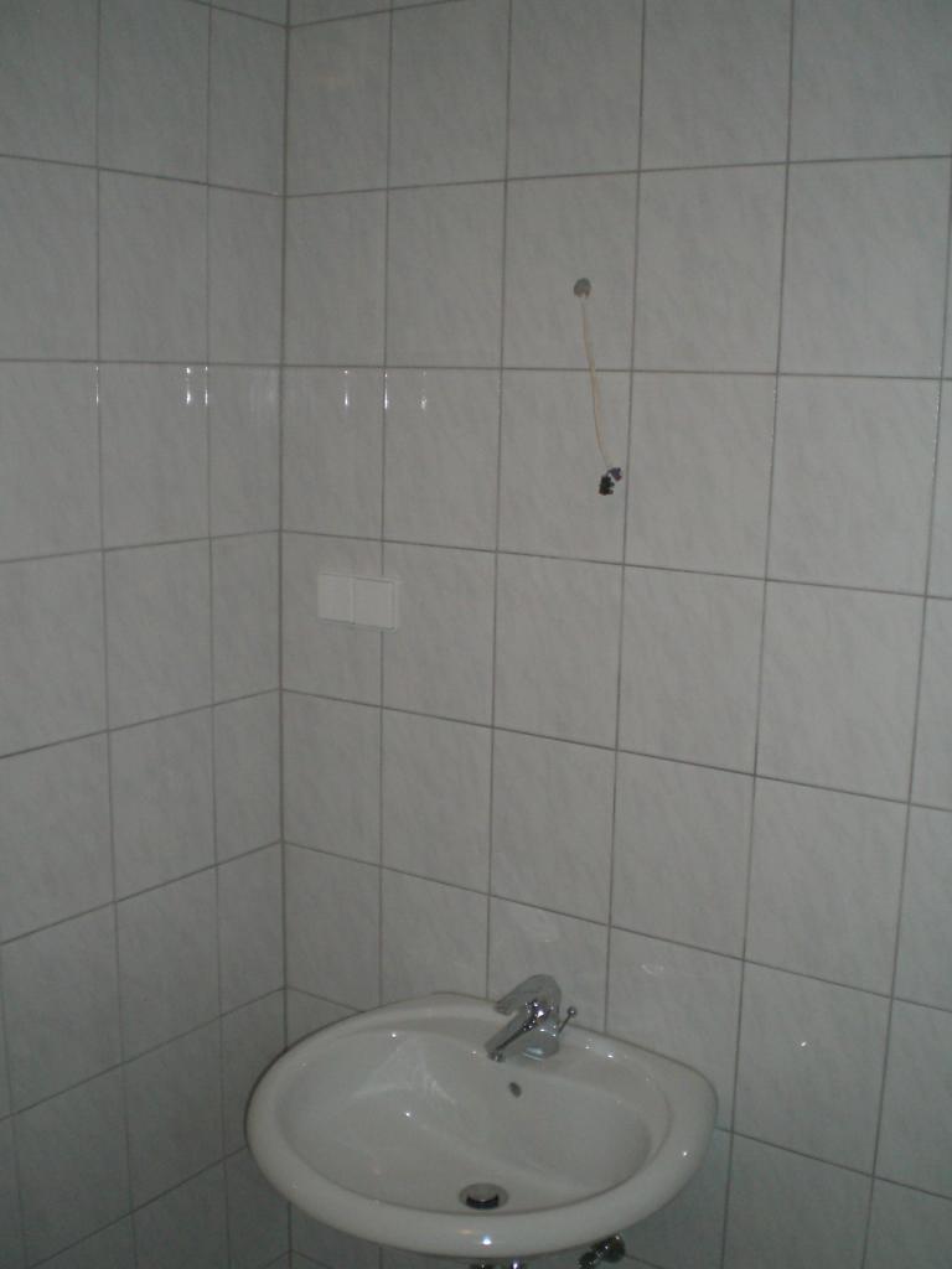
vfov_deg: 49.0
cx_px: 476
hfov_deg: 37.7
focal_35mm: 38
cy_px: 634
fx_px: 1393
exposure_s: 1/60
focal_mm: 6.3
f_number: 3.1
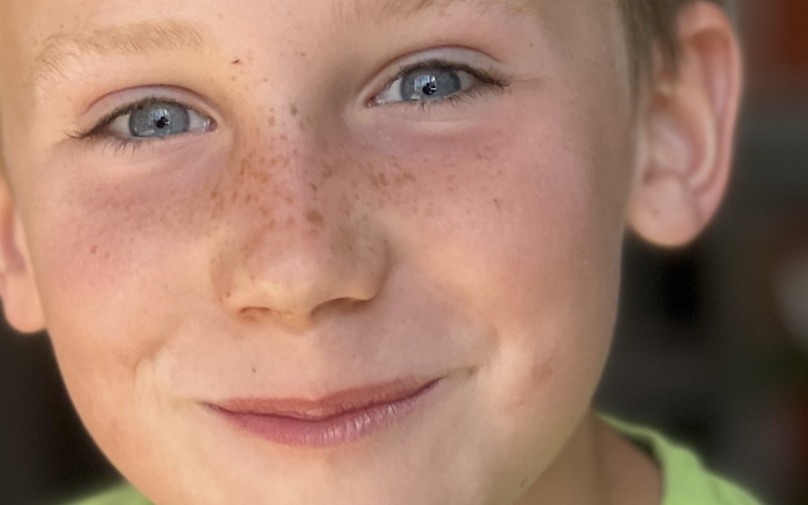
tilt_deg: +0.7
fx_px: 4009
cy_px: 253
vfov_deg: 7.2
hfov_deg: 11.5
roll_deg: +3.4
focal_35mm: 182
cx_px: 315
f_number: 2.8
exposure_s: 1/121
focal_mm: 9
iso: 64
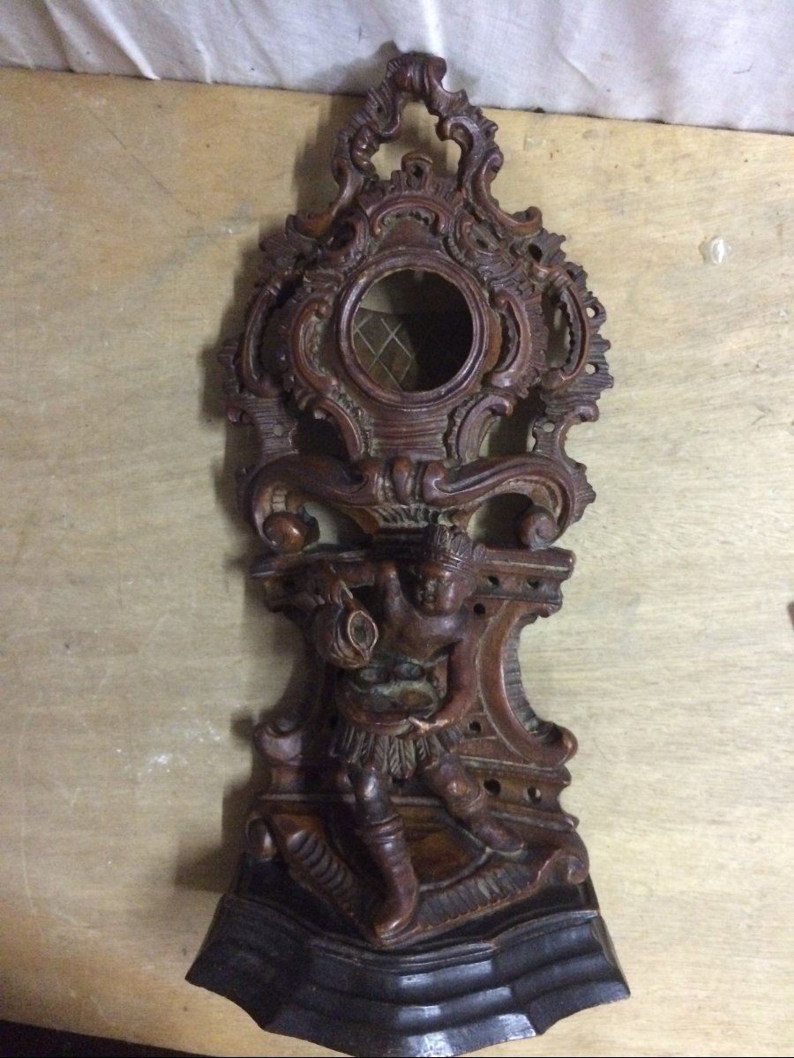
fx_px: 887
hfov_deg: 48.2
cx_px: 397
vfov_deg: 61.7
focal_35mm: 29
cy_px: 529
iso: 500
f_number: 2.2
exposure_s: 1/17
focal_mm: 4.15
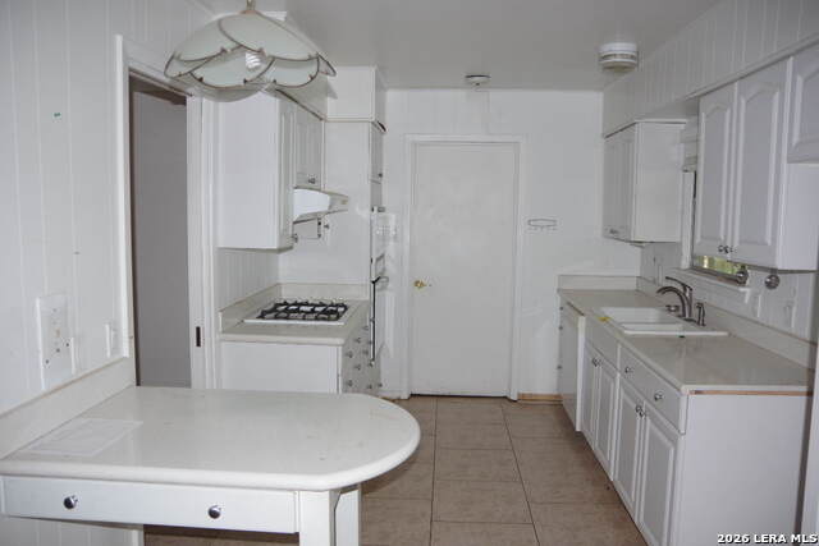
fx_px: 614
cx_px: 410
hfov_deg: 67.4
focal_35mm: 27
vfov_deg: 48.0
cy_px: 273
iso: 200
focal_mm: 18
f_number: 3.5
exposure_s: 1/50
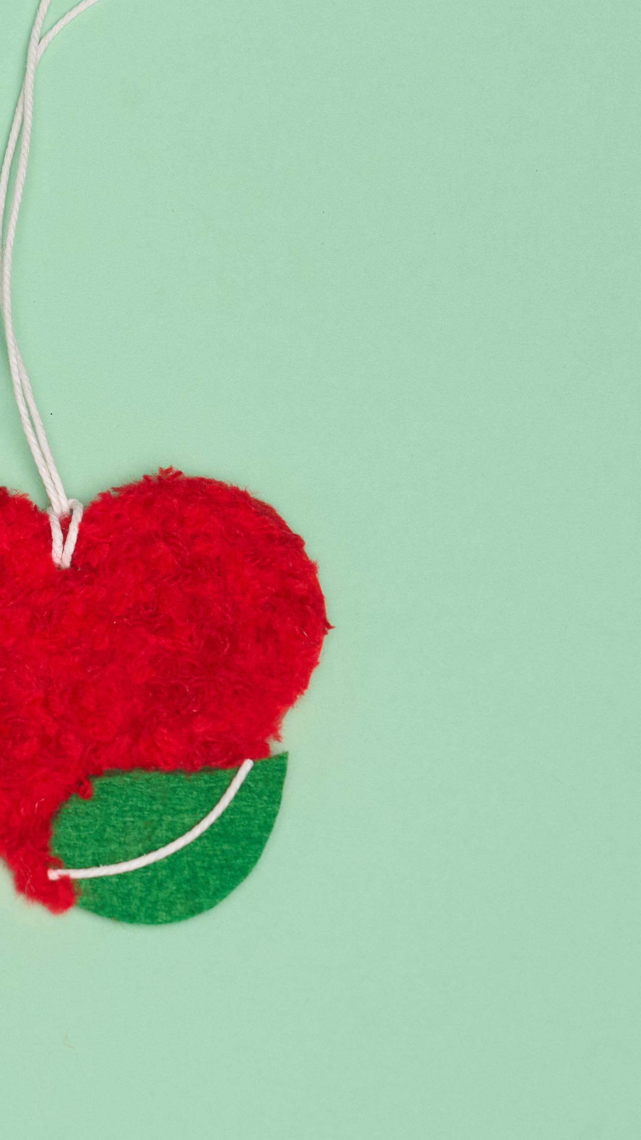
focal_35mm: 146
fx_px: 4412
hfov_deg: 8.1
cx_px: -434
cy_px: 314
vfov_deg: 14.7
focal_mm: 61
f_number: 9
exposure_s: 1/80
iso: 1250
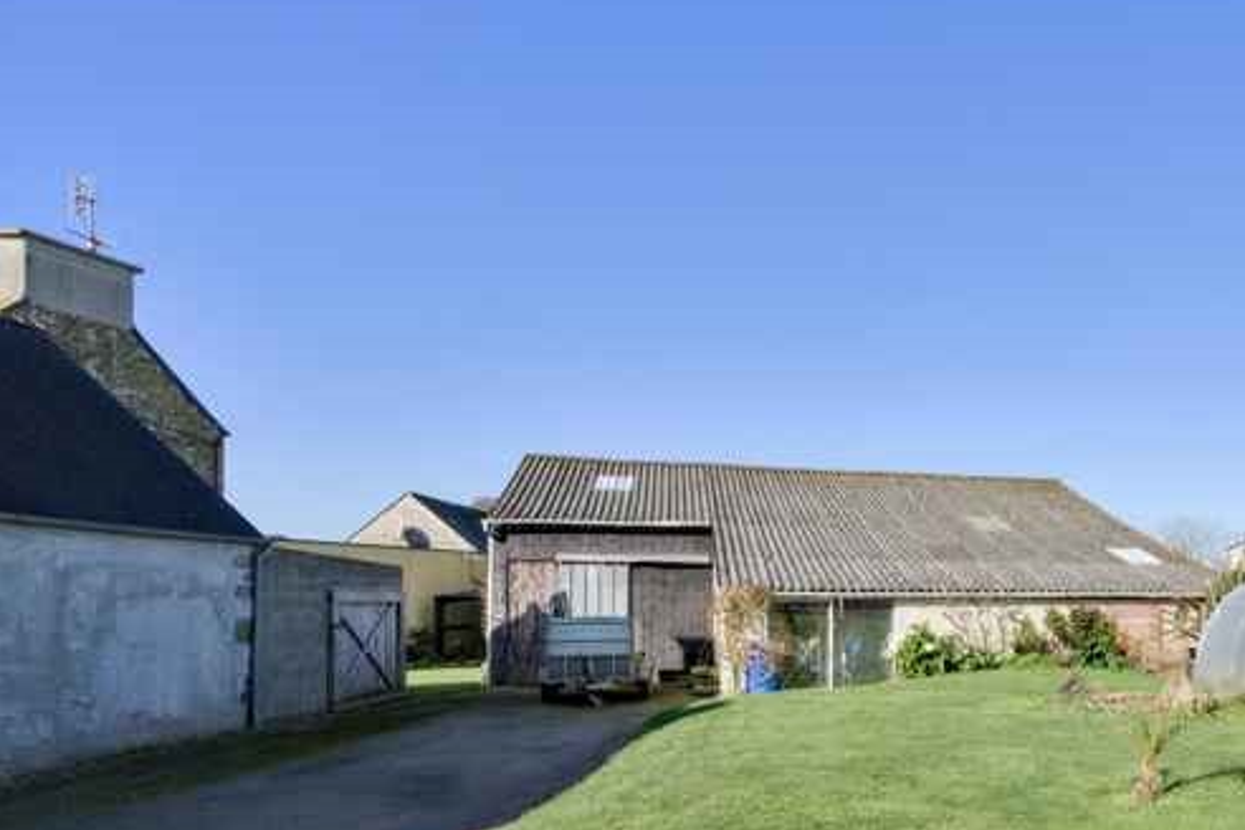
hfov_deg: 64.3
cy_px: 598
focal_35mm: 26
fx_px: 899
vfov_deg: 48.1
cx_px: 967
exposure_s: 1/4000
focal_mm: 16
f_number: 8
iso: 800
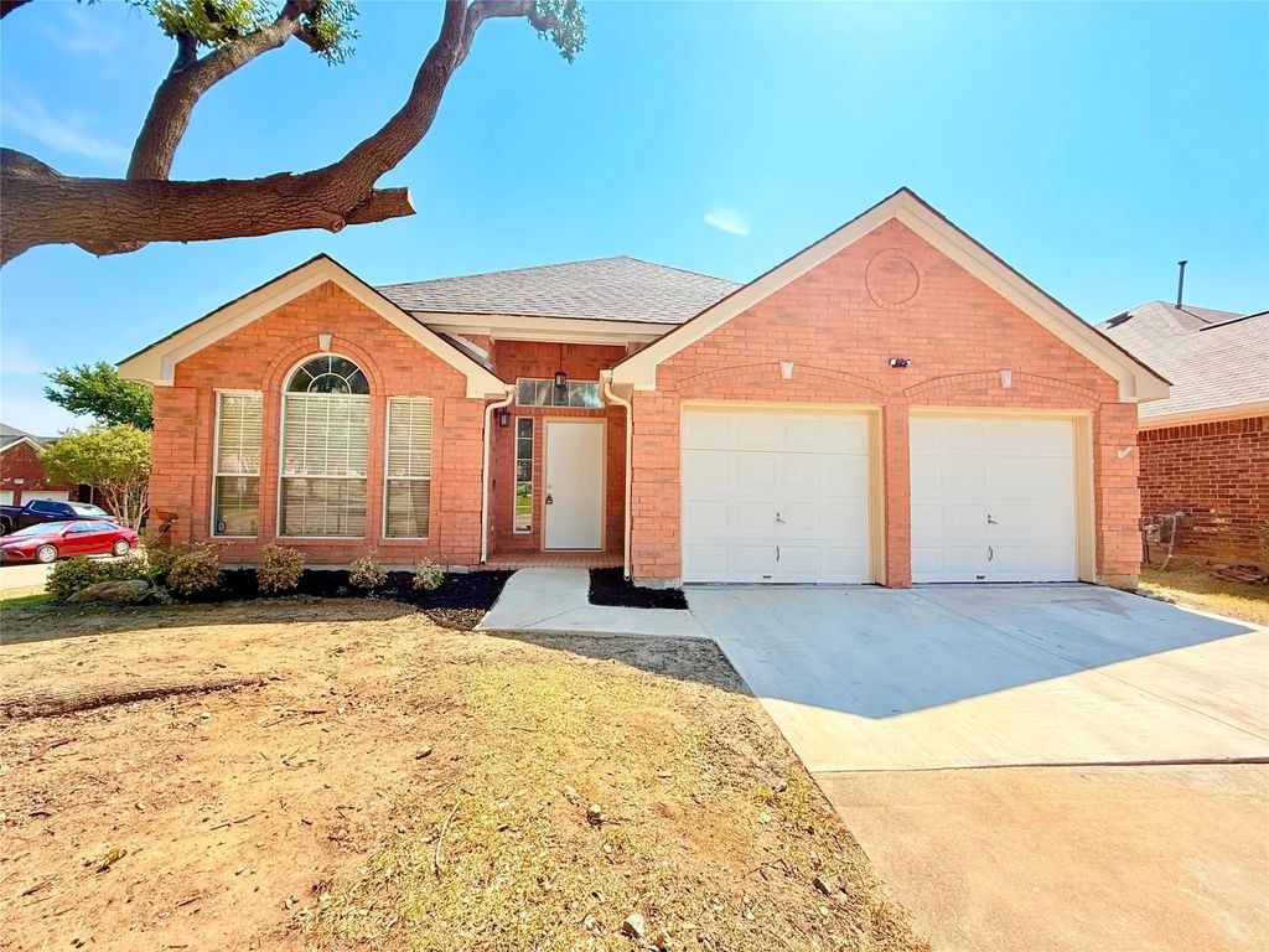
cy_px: 476
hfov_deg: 102.1
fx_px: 513
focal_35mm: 14
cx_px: 634
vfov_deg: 85.7
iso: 64
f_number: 2.2
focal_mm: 2.22
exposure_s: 1/1285
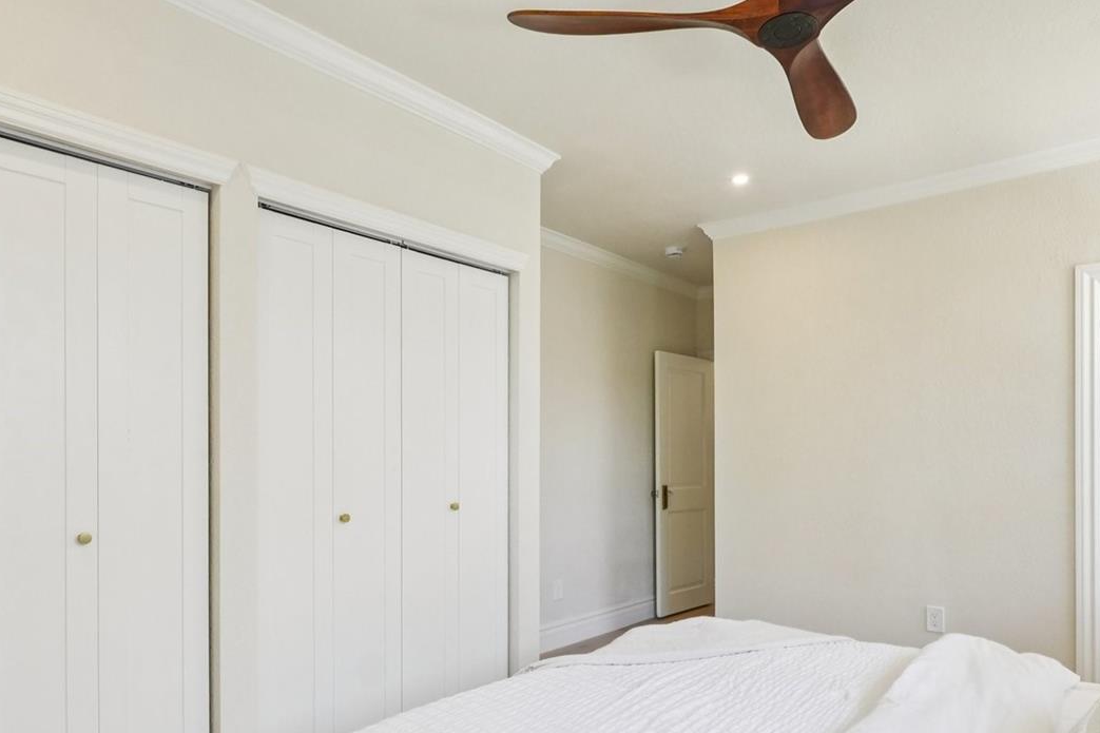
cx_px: 547
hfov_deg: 76.1
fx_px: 703
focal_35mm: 23
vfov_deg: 54.4
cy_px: 460
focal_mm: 10
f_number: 8
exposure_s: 1/30
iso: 800
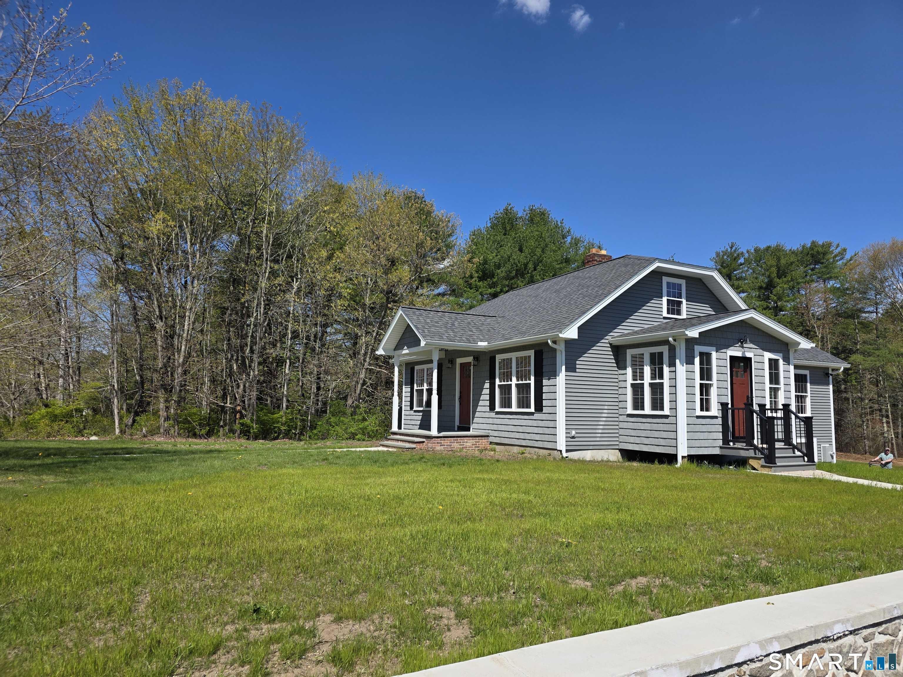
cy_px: 338
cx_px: 452
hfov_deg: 73.9
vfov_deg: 58.9
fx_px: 600
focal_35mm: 23
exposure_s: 1/7061
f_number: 1.7
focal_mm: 6.3
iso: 80
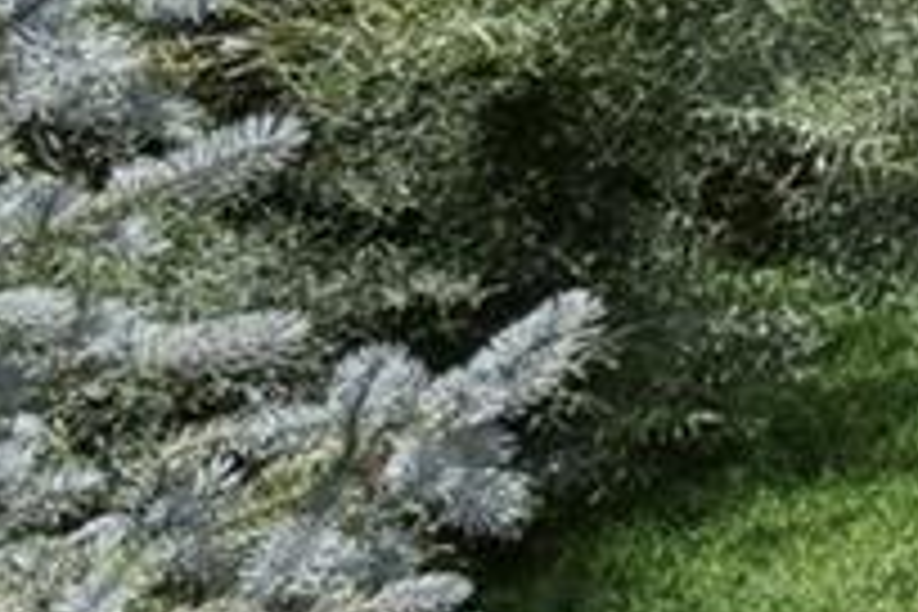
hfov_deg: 8.9
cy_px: -747
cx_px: 3438
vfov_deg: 10.9
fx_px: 2805
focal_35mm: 110
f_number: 10
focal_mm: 14
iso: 64
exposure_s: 1/80
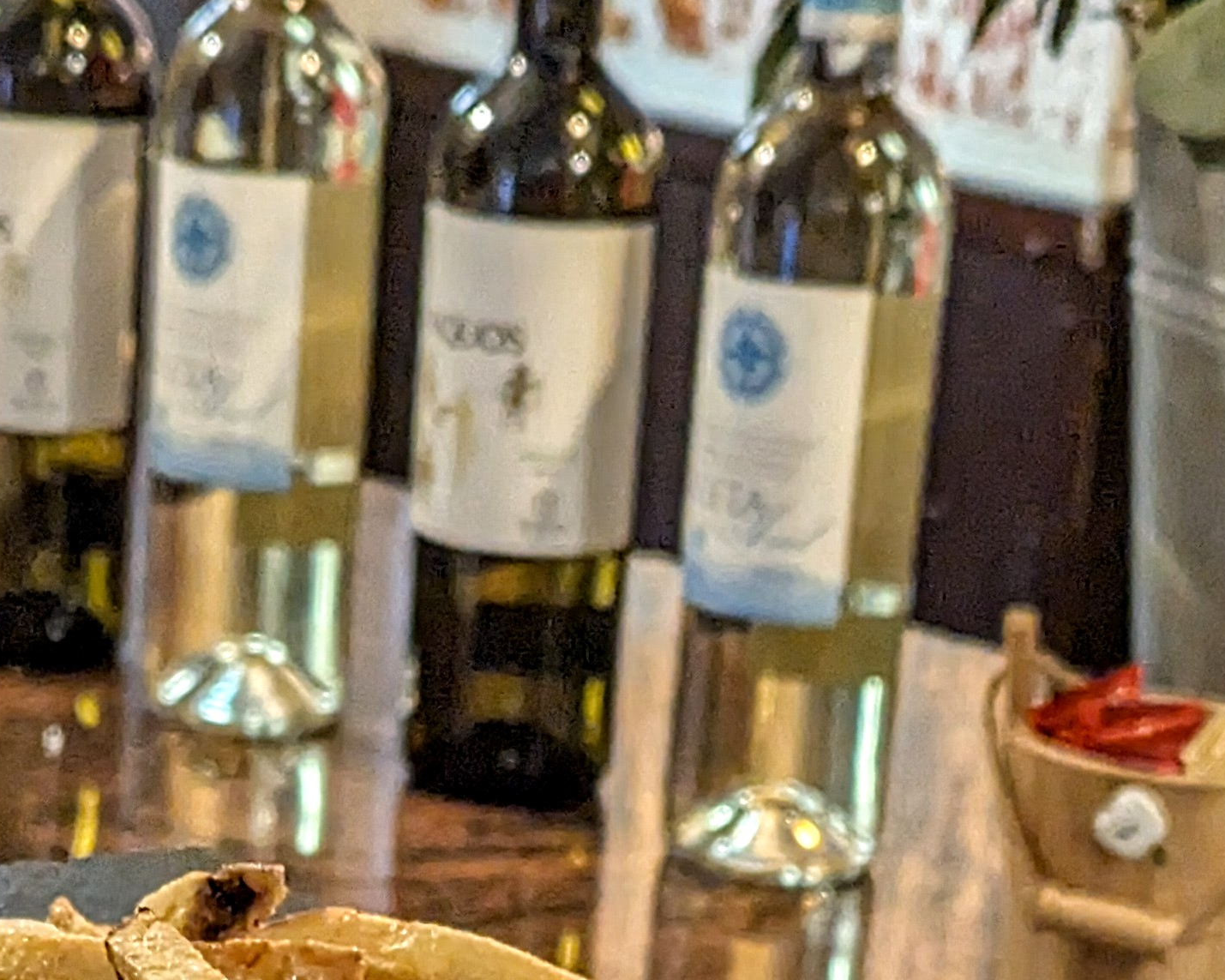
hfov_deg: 14.3
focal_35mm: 134
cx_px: 399
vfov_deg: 10.8
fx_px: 4858
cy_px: 1741
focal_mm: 6.81
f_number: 1.85
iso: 954
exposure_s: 1/99.9
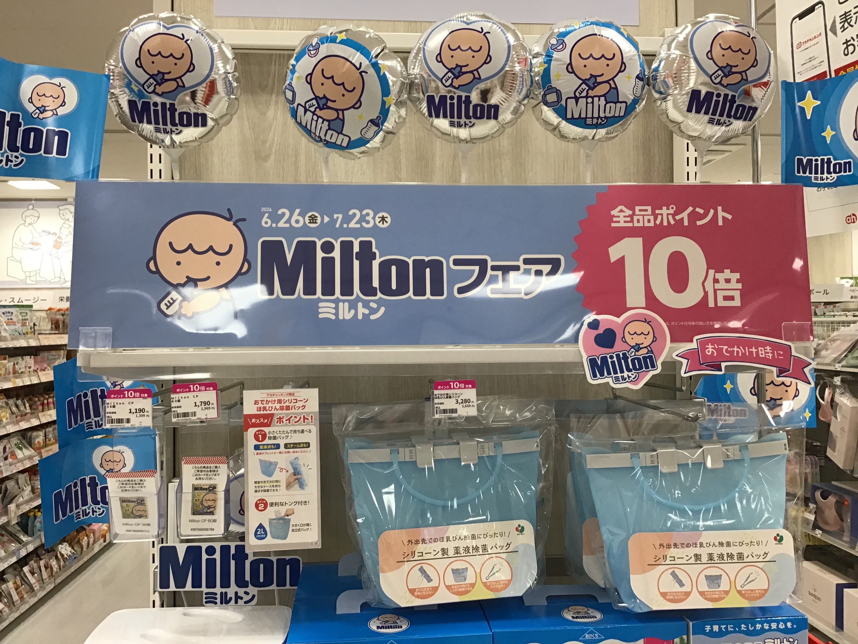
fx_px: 768
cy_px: 322
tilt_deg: +1.3
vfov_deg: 45.4
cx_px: 429
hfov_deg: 58.4
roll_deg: +1.4
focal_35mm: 31
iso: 25
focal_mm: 3.3
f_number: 2.4
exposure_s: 1/30
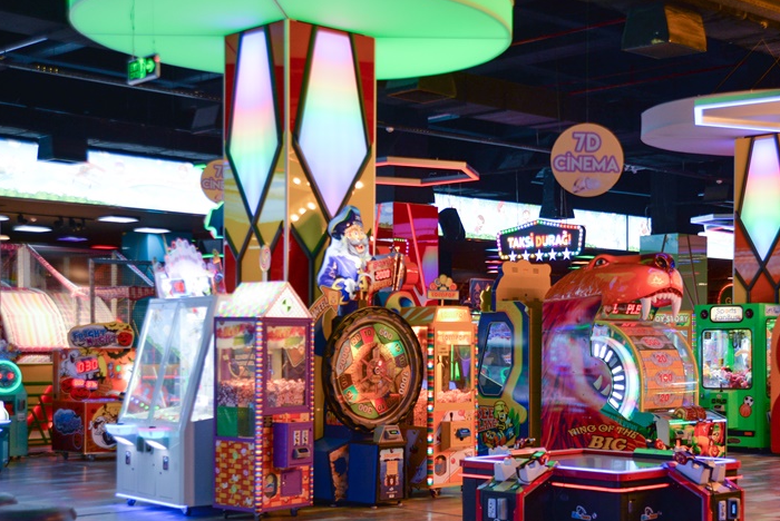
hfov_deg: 33.0
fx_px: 1301
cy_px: 347
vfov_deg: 22.6
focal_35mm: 60
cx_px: 534
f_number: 4
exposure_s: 1/125
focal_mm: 42
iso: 640
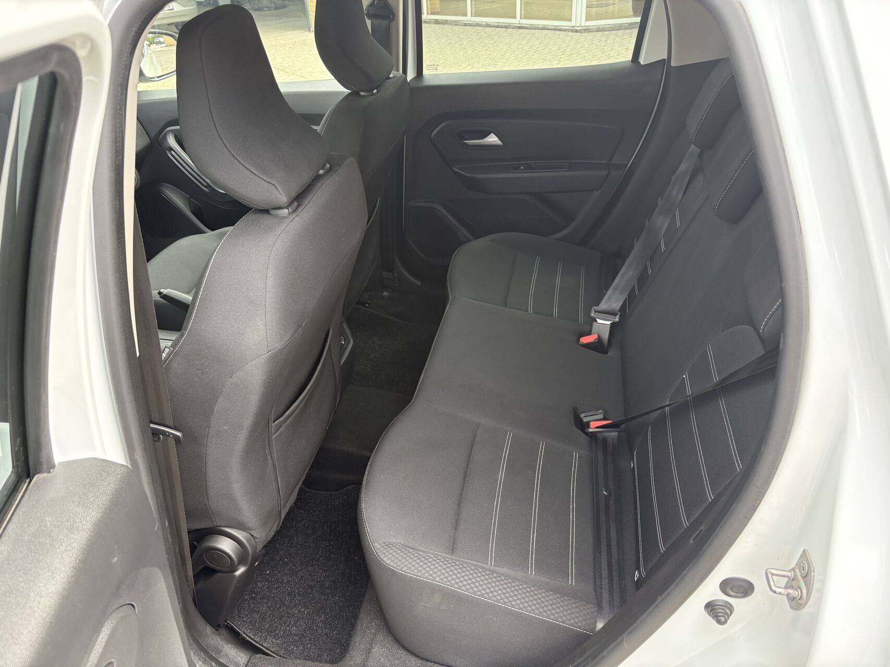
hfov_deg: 67.3
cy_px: 334
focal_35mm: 26
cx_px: 445
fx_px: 668
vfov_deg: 53.1
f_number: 1.6
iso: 80
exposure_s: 1/240
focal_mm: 5.96
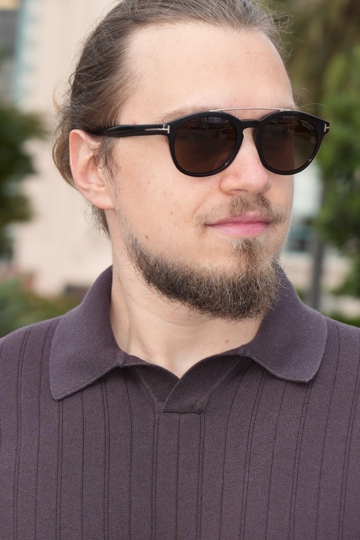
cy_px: 318
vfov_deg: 16.6
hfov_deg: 11.1
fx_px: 1845
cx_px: 209
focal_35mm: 123
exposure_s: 1/200
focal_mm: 50
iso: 160
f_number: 3.5
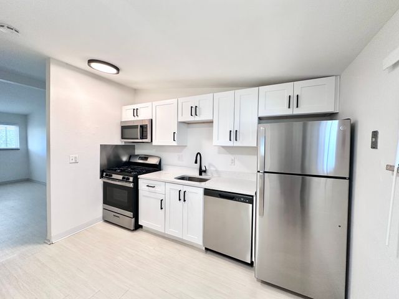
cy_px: 150
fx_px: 161
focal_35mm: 14
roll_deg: -1.0
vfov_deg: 85.7
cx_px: 200
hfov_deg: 102.1
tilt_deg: -2.2
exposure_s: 1/120
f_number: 2.2
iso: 200
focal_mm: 2.22
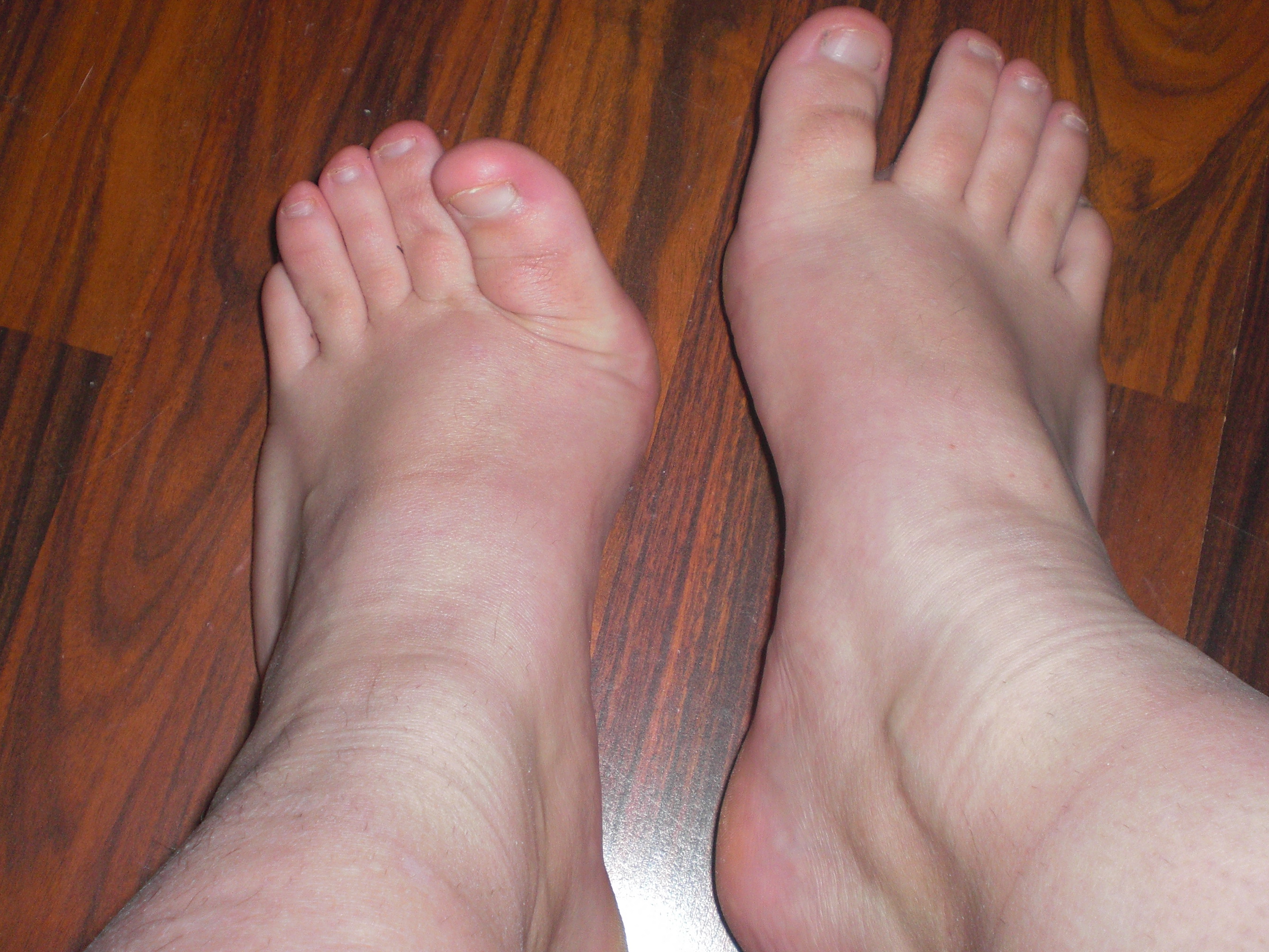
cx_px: 559
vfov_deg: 31.5
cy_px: 439
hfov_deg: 41.2
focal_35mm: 46
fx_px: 1686
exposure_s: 1/60
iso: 100
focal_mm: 6.3
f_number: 3.1
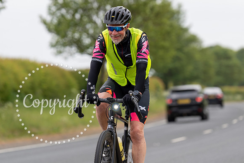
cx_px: 116
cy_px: 48
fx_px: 1420
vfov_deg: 6.6
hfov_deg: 9.8
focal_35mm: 209
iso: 160
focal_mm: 148
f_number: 3.2
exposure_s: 1/1250
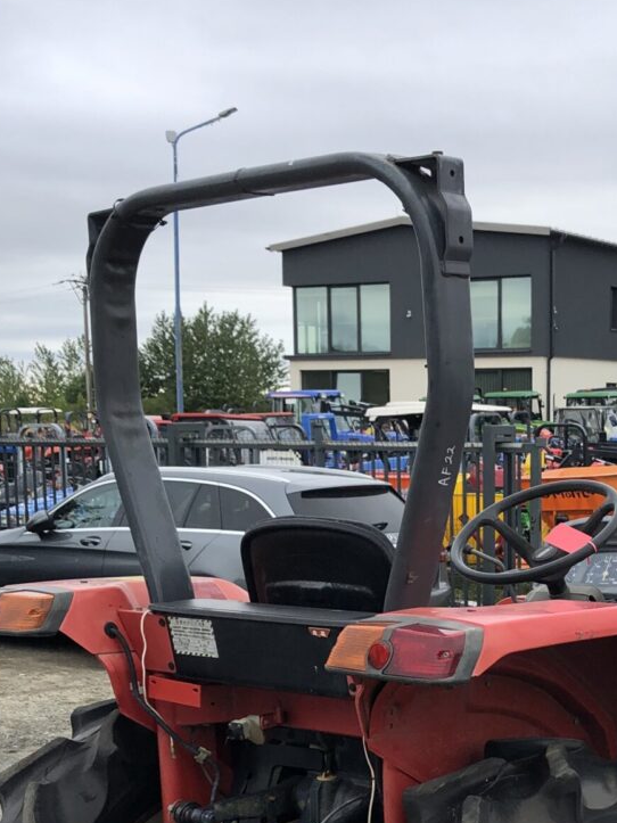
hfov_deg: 23.4
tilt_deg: -8.8
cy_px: 639
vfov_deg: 30.6
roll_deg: +0.4
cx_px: 466
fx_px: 1474
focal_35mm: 62
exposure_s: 1/489
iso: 20
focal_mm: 3.99
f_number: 1.8
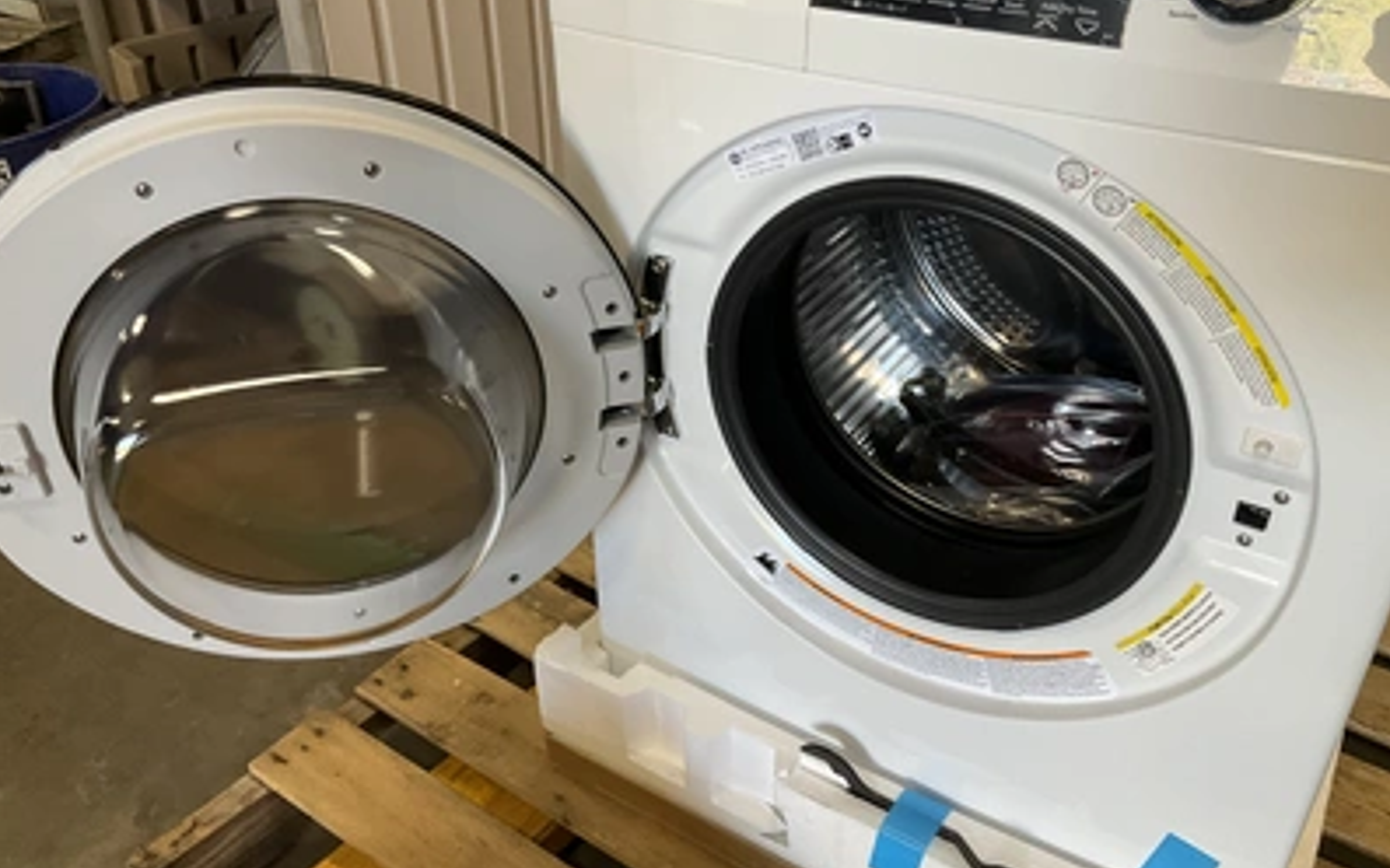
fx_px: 1174
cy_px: 392
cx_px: 693
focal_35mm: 31
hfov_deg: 61.2
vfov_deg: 40.5
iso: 80
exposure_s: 1/60
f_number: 1.8
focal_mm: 3
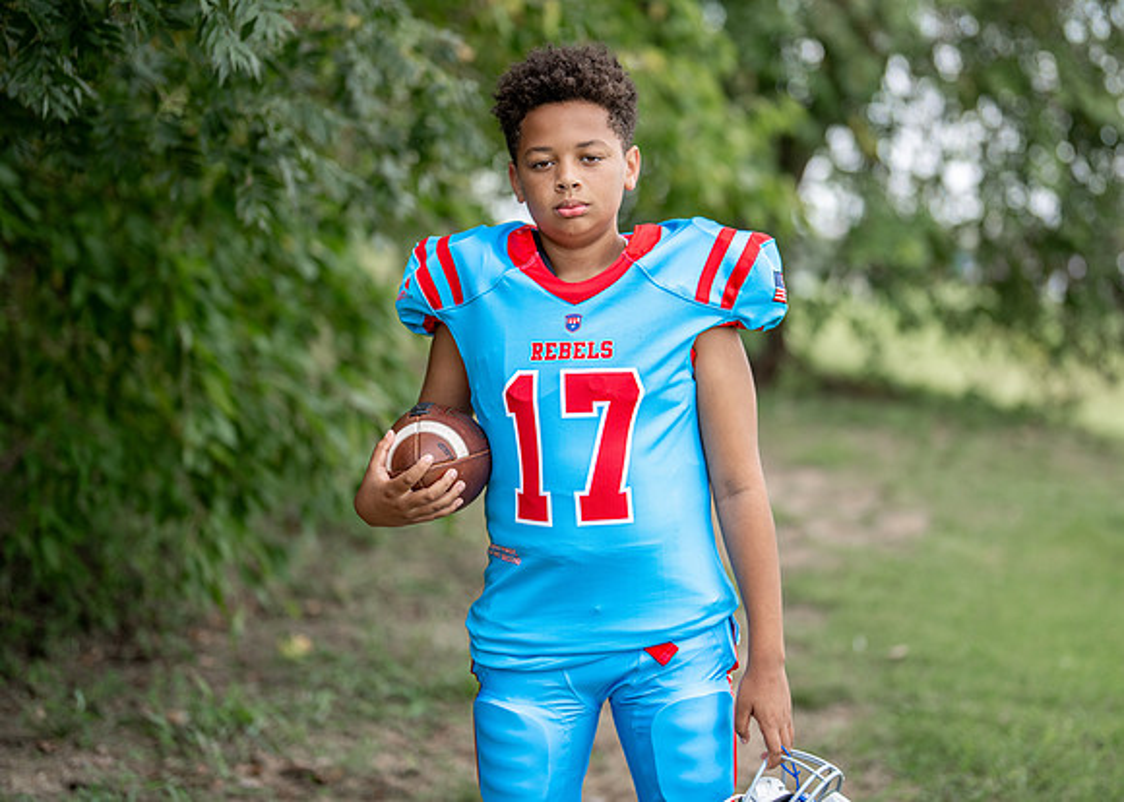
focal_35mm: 64
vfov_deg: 22.4
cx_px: 609
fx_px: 2027
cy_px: 329
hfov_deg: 31.0
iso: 100
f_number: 1.2
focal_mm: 50
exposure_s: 1/2000
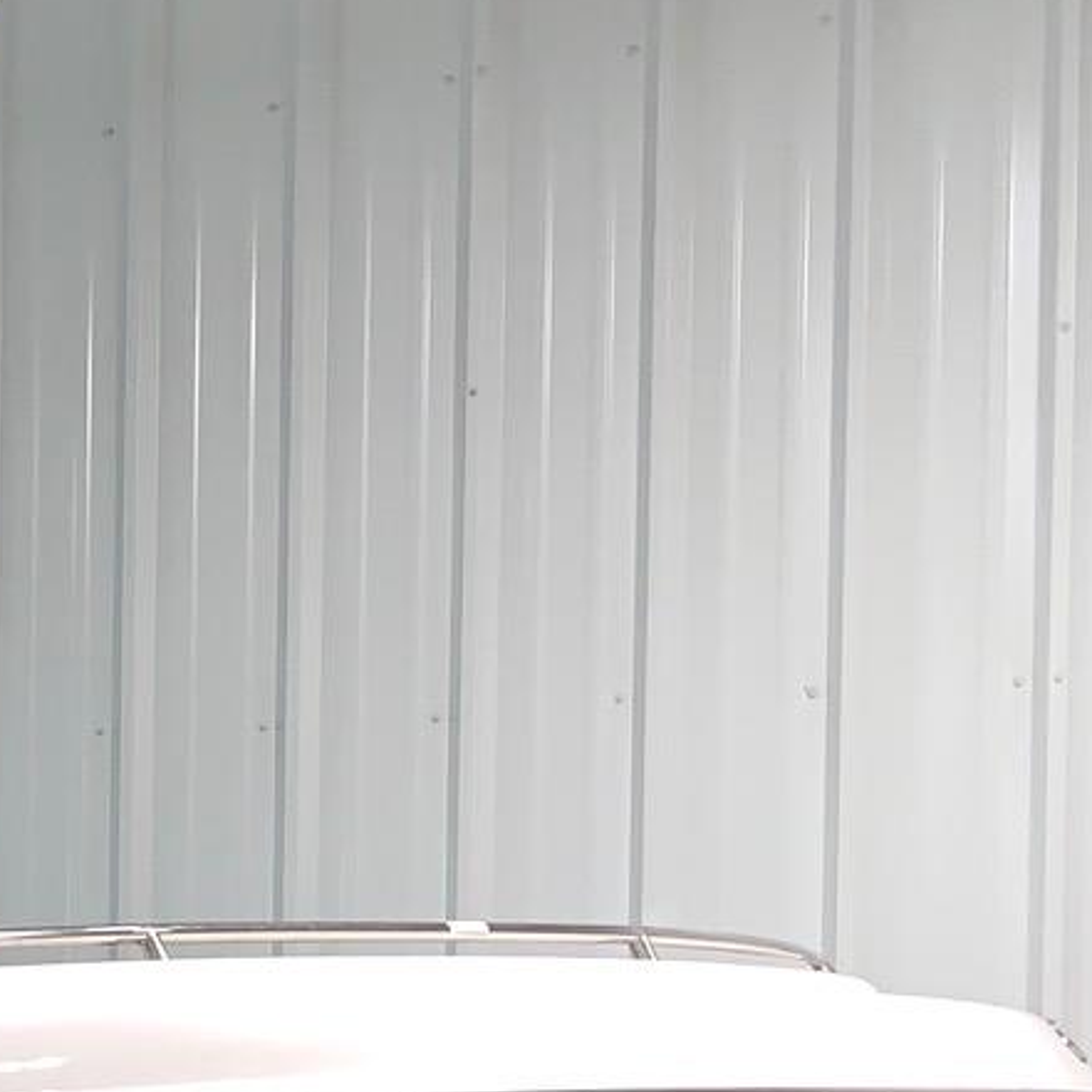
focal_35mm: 105
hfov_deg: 13.2
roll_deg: -0.2
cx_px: -1384
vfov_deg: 16.0
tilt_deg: -1.7
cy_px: 1260
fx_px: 3747
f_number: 1.8
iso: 25
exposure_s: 1/24
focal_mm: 4.25
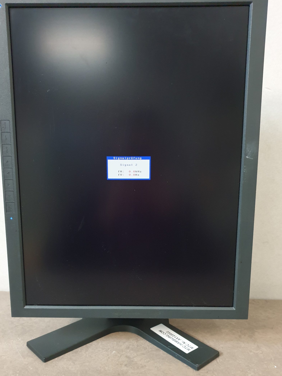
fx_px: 348
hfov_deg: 44.1
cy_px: 214
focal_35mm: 32
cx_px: 129
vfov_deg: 56.6
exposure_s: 1/50
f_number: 1.5
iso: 320
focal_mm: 4.3
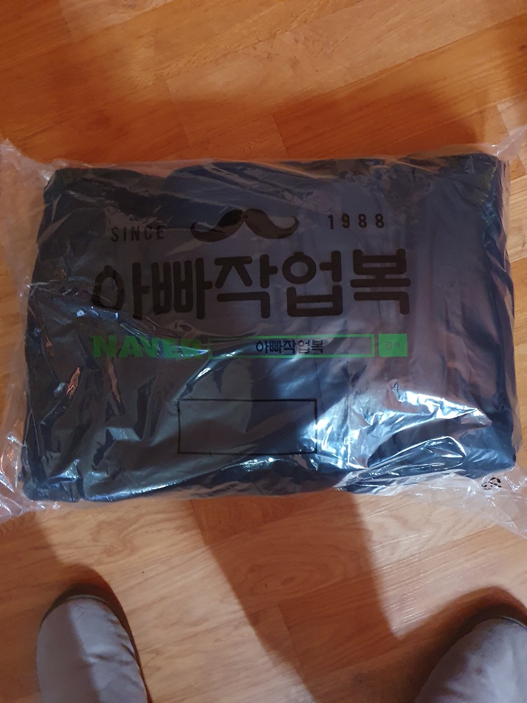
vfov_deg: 67.3
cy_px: 352
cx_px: 264
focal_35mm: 26
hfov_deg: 53.1
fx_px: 528
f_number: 1.5
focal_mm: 4.32
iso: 800
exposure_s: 1/10
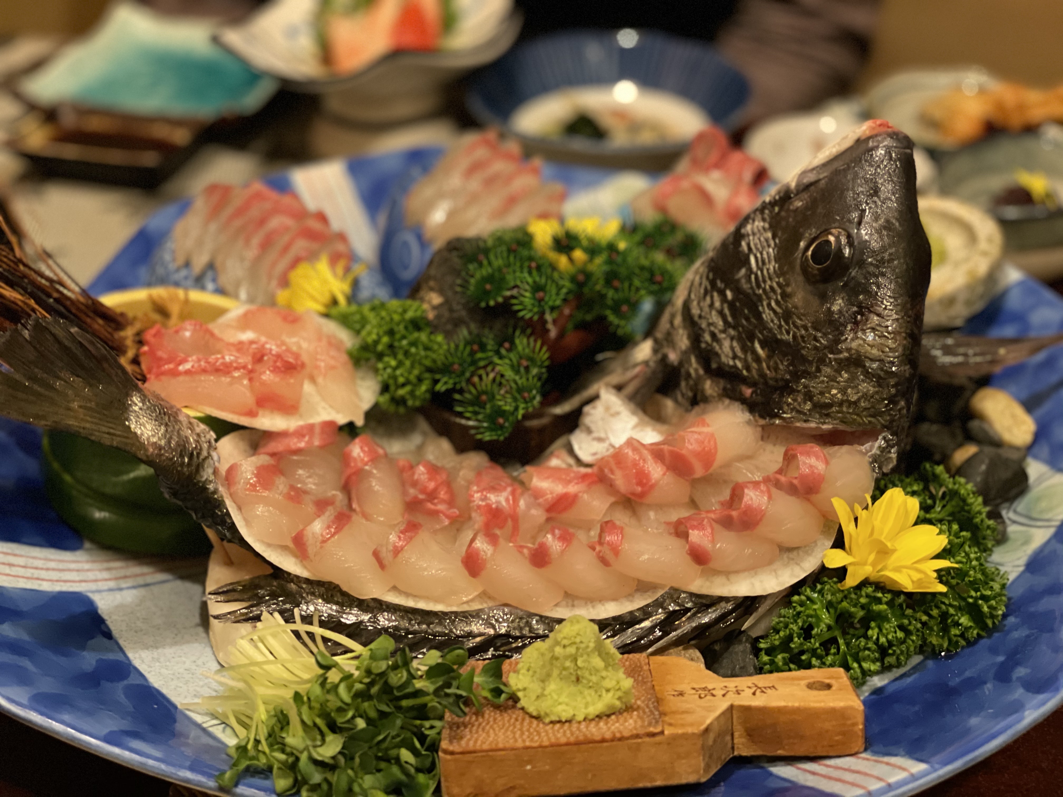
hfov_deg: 36.8
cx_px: 532
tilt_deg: -33.1
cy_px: 398
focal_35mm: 52
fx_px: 1597
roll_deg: +0.1
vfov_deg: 28.0
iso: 500
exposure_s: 1/24
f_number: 2
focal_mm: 6
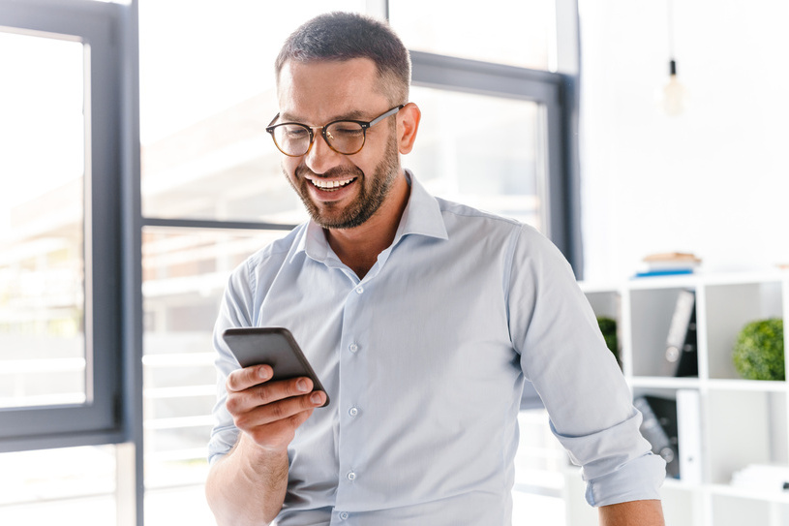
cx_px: 394
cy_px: 263
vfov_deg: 27.0
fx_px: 1096
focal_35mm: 50
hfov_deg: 39.6
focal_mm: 50
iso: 400
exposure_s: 1/200
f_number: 3.5
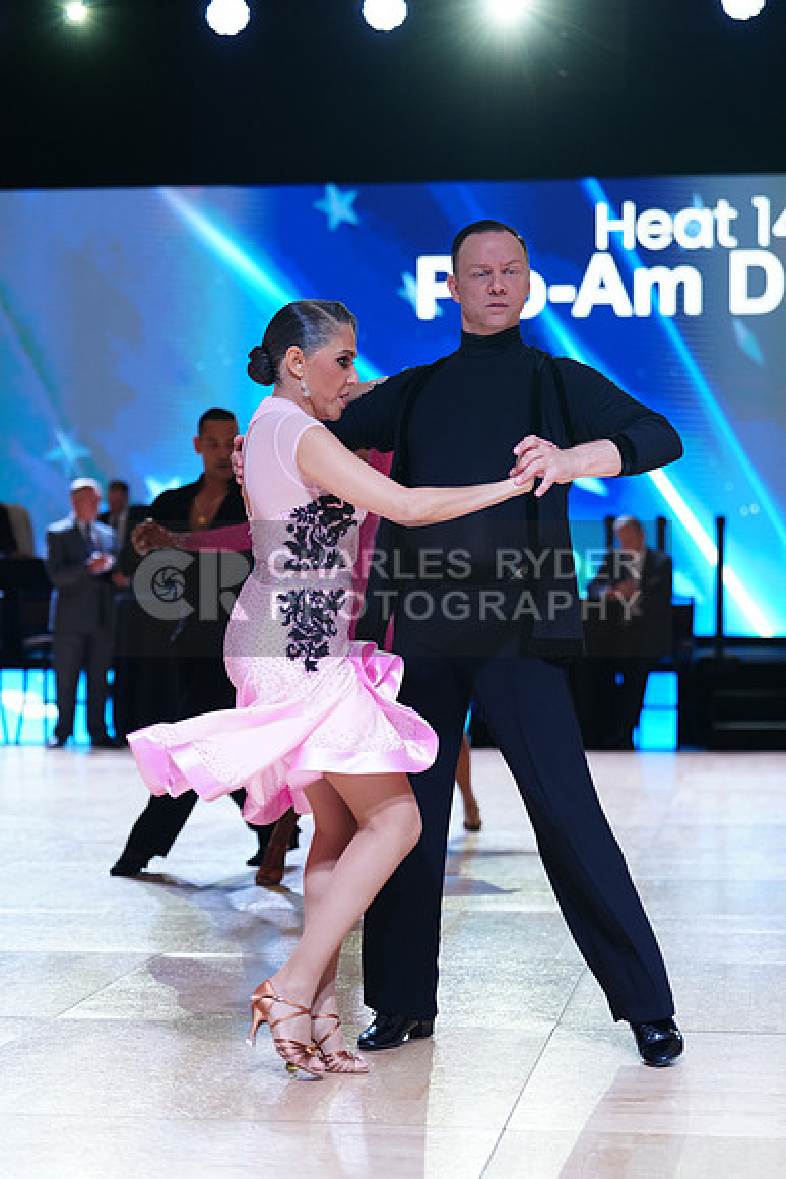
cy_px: 590
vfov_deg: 25.4
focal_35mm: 80
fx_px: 2618
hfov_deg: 17.1
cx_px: 393
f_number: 2.8
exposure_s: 1/400
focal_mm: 80
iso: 800
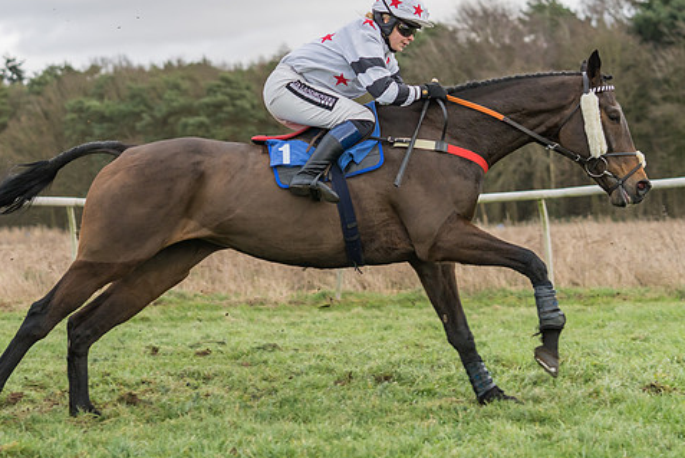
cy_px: 142
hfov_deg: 18.7
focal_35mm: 109
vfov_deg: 12.6
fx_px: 2076
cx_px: 261
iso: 800
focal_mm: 70
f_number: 2.8
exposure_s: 1/1000
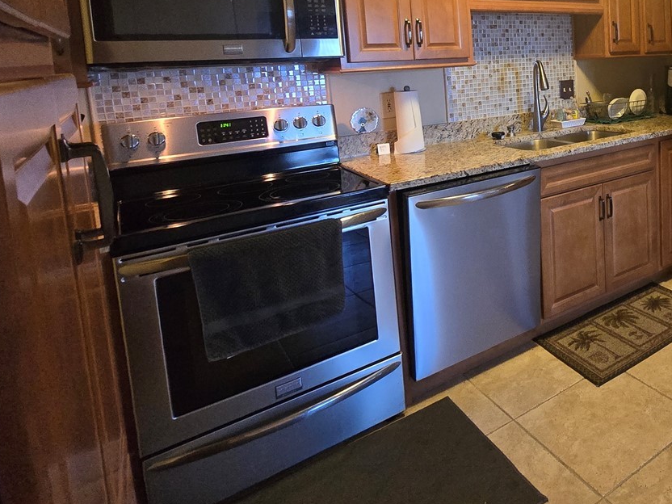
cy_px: 99
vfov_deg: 51.4
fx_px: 485
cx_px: 608
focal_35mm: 25
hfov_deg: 58.9
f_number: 2.2
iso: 640
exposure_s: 1/60
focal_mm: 2.2
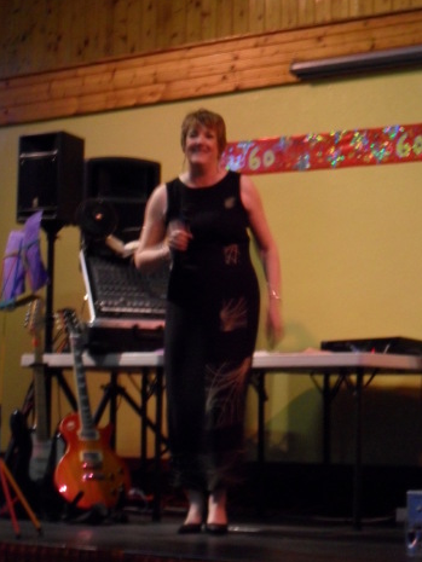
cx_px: 221
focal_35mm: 98
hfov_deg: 15.1
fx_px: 1592
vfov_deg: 20.0
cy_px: 279
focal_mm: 15.7
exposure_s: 1/8
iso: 400
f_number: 5.5
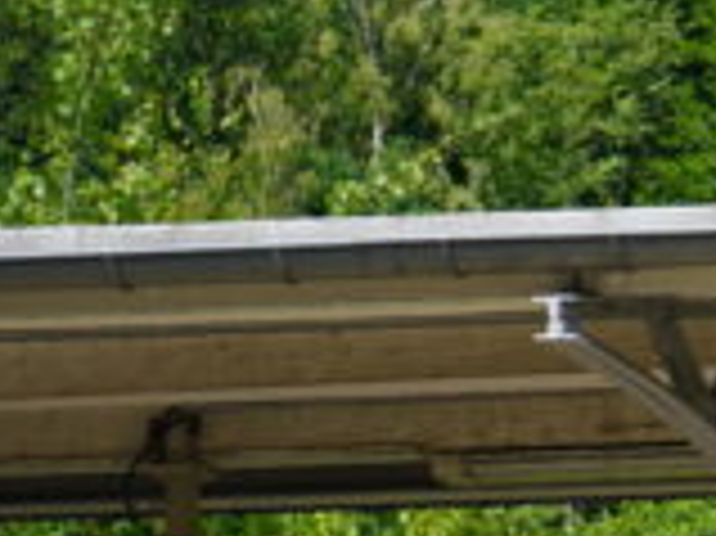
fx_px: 6738
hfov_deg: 5.9
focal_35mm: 326
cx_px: 1612
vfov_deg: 4.5
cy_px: 640
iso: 100
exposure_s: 1/250
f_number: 5.6
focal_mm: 70
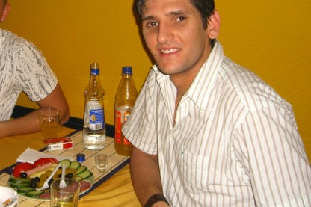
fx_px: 492
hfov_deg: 34.5
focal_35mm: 57
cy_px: 66
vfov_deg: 23.6
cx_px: 88
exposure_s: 1/60
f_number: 2.8
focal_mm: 7.9
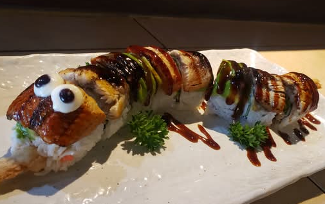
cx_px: 161
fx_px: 284
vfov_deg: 39.1
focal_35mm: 32
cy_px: 133
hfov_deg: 59.6
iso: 250
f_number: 2.4
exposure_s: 1/40
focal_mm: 4.3
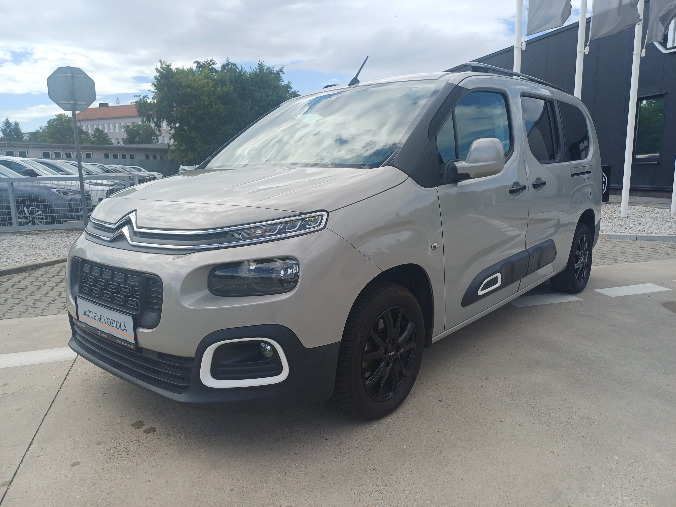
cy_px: 254
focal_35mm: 25
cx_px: 338
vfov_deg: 54.9
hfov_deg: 69.4
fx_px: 488
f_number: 1.8
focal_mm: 4.65
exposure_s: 1/1024
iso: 50
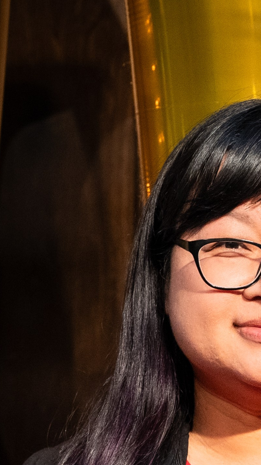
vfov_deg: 7.7
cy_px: 359
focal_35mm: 280
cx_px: 35
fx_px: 3444
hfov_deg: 4.3
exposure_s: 1/160
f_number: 2.8
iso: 1600
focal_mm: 54.7
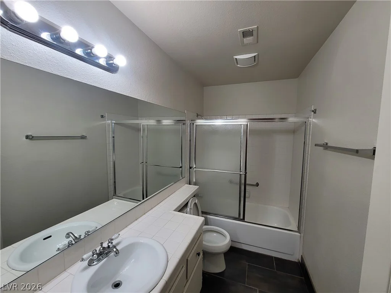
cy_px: 146
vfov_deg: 89.9
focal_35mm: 13
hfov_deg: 106.2
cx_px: 196
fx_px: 147
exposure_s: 1/120
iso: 125
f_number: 2.2
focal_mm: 2.2
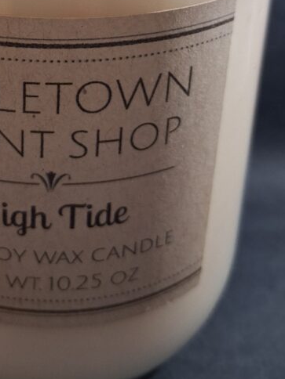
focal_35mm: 55
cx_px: 50
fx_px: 604
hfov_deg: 26.0
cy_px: 1
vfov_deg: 32.2
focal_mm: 3.98
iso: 200
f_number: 1.8
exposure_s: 1/120
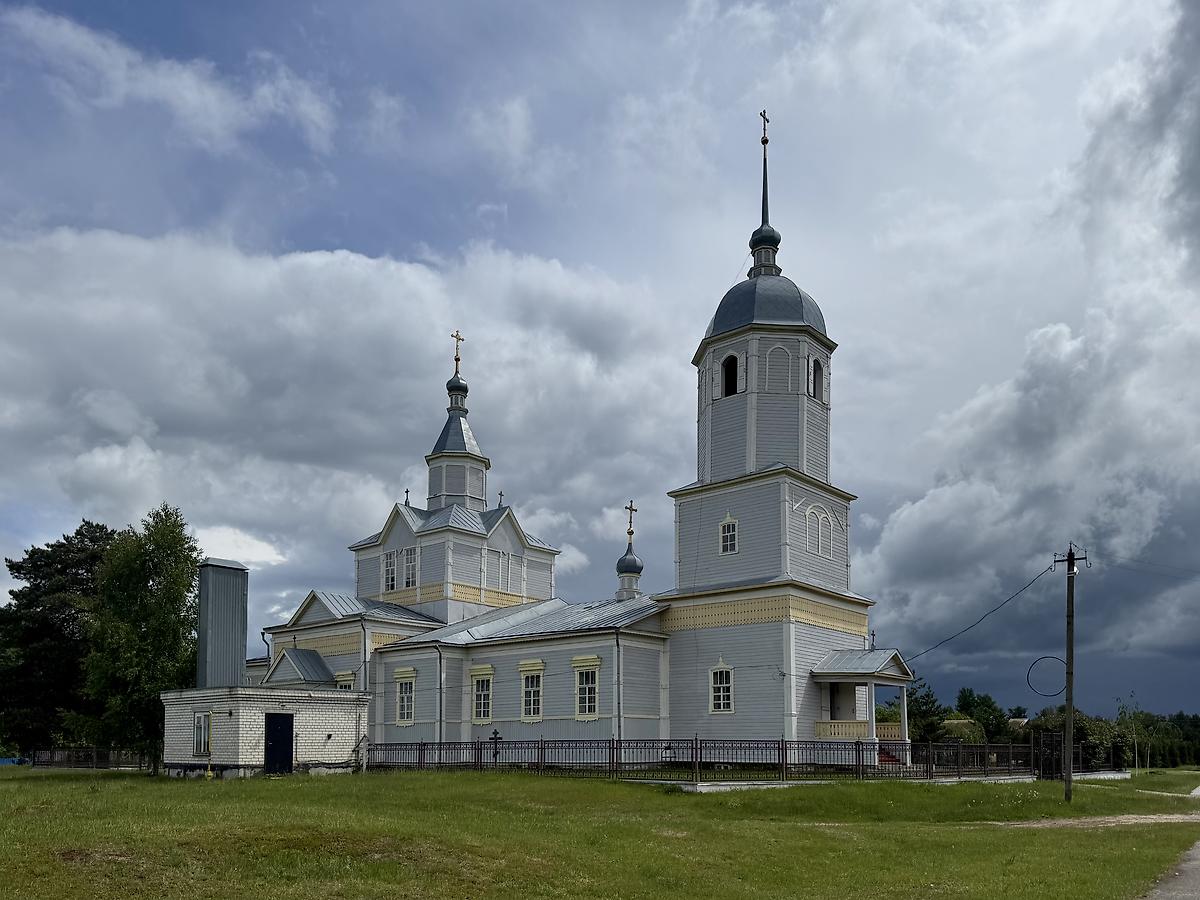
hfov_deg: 71.6
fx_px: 832
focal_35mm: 24
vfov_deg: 56.8
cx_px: 600
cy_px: 450
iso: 80
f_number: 1.78
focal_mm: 6.76
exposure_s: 1/12346
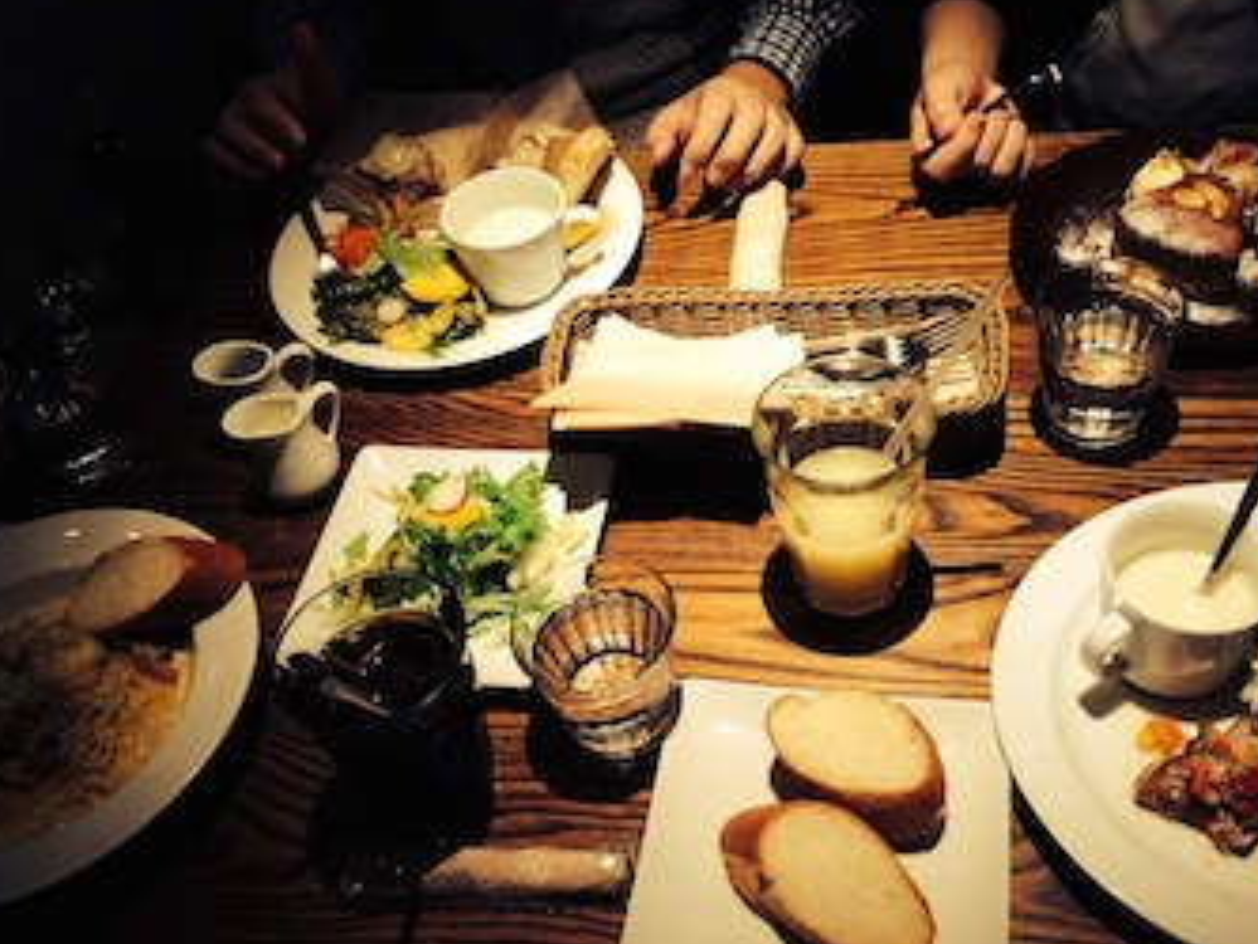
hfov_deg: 51.3
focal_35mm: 36
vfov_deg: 39.6
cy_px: 514
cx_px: 669
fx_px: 1309
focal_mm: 4.12
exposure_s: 1/30
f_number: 2.2
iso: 50
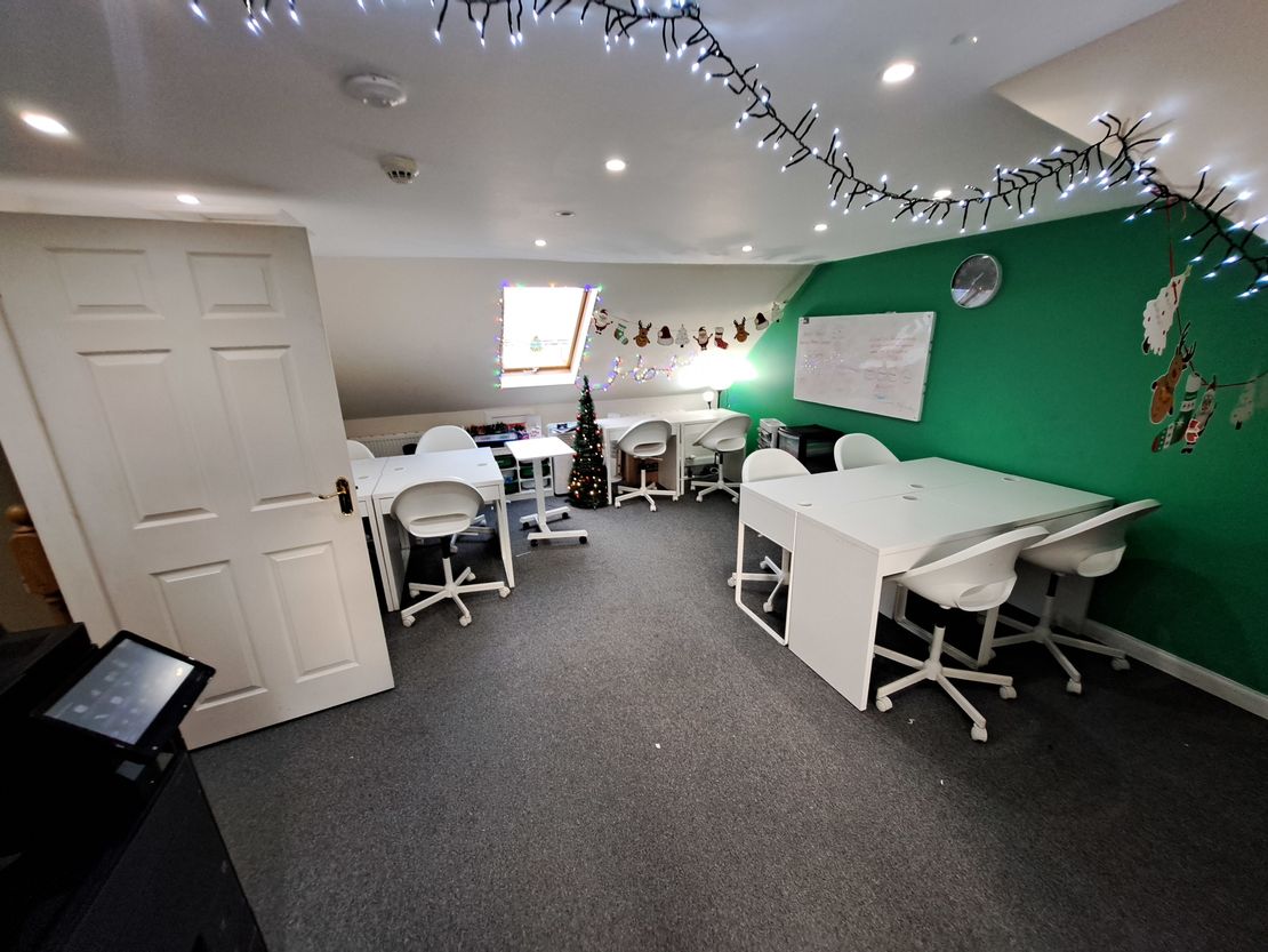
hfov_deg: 106.2
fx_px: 476
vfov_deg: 89.9
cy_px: 476
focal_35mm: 13
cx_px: 634
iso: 160
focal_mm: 1.74
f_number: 2.2
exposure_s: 1/50
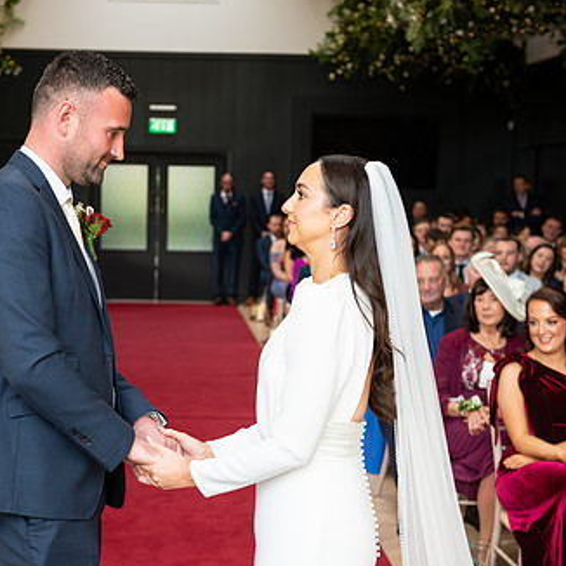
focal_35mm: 68
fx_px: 1258
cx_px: 167
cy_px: 313
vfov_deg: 25.3
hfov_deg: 25.2
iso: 640
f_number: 3.5
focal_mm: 45
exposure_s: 1/160
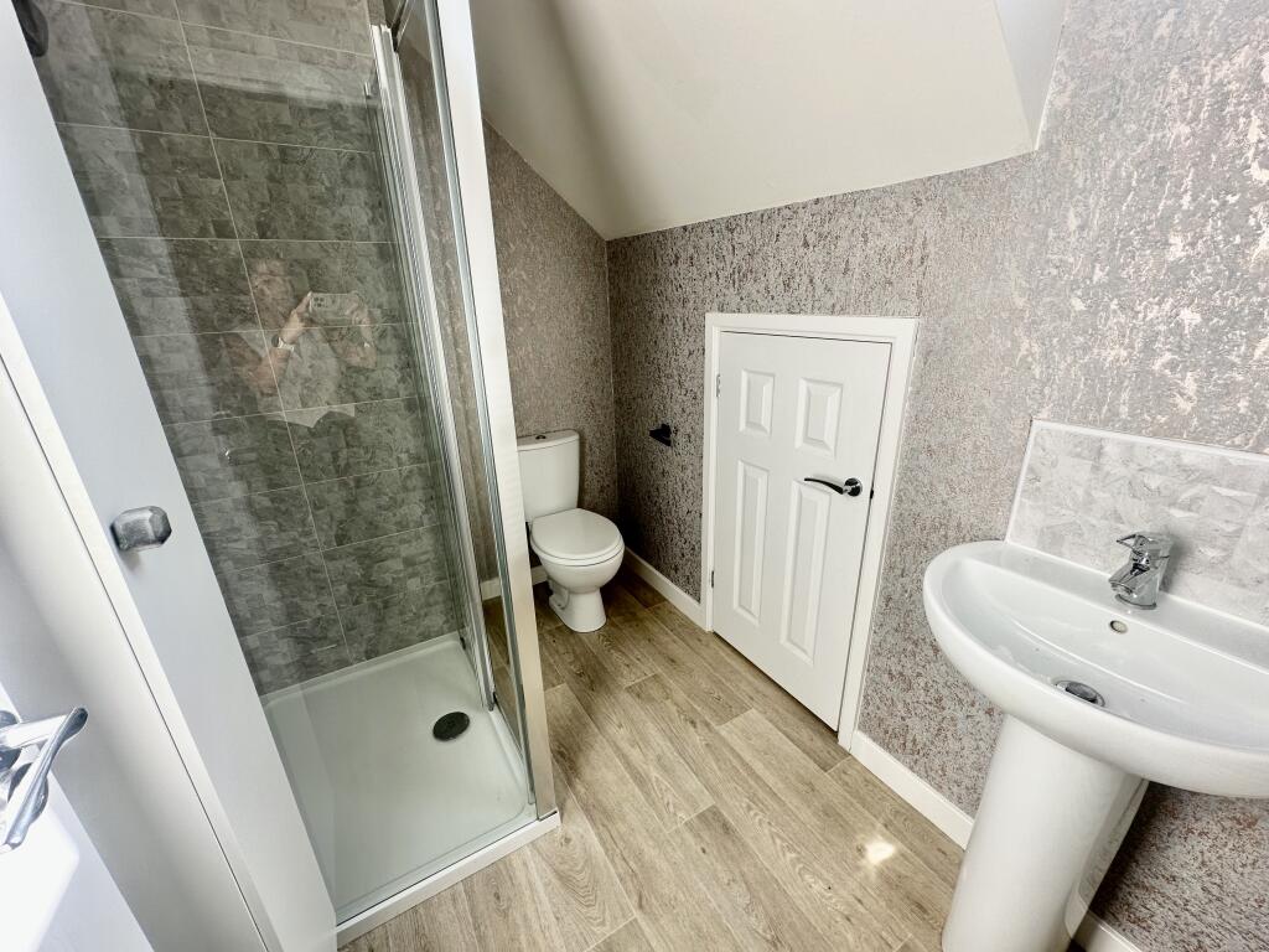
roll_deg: +1.3
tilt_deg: -19.4
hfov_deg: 102.1
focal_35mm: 14
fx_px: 513
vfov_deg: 85.7
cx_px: 634
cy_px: 476
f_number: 2.2
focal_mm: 2.22
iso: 40
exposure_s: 1/203
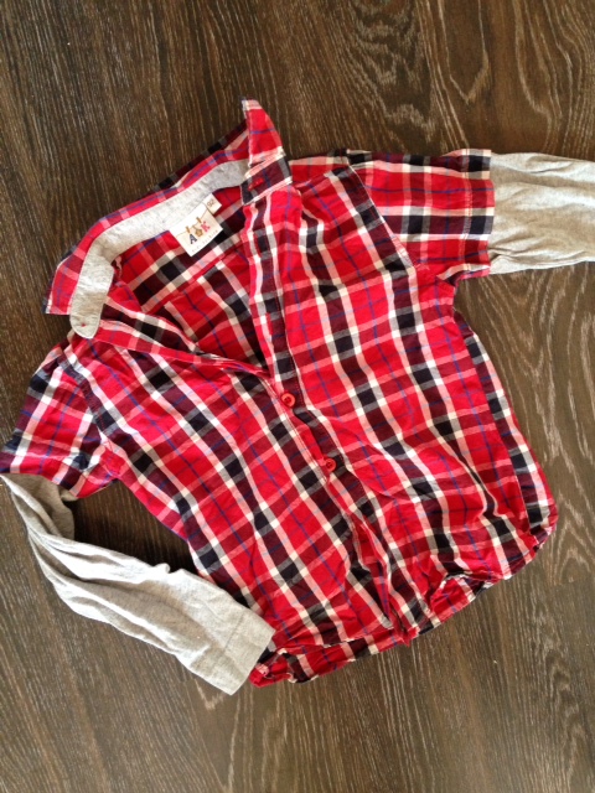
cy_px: 396
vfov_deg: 55.4
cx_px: 298
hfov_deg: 42.9
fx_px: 756
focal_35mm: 33
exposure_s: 1/20
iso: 200
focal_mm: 4.13
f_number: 2.4
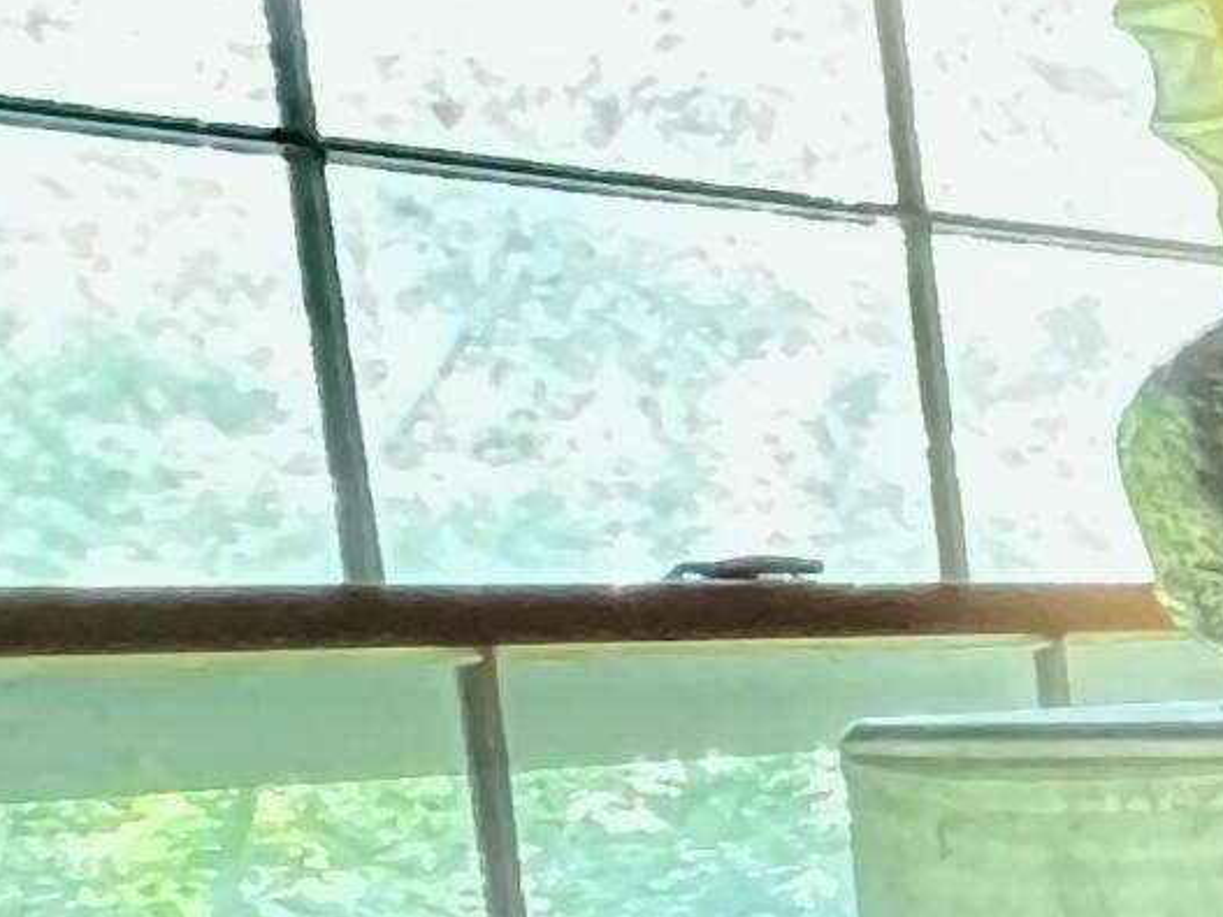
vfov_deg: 19.3
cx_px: 3360
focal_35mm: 74
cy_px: 912
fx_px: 2614
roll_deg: +1.0
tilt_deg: -6.8
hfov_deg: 12.8
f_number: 1.8
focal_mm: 1.57
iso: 1000
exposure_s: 1/45
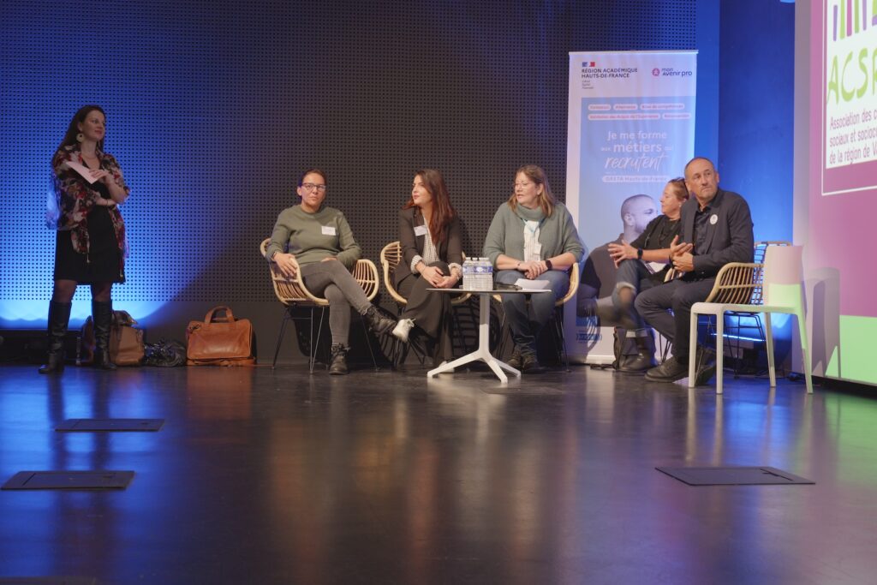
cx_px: 438
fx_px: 1462
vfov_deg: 22.6
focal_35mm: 60
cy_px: 292
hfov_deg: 33.4
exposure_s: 1/15
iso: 2500
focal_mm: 60
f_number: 8
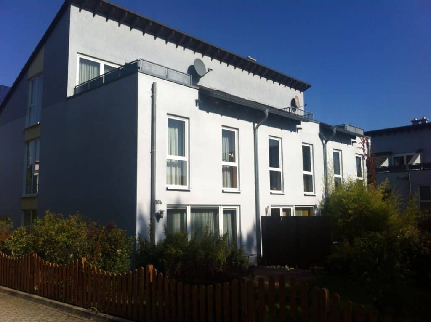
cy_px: 161
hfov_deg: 52.7
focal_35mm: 35
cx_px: 216
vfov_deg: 40.6
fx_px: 435
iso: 80
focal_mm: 3.85
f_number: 2.8
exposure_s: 1/2070
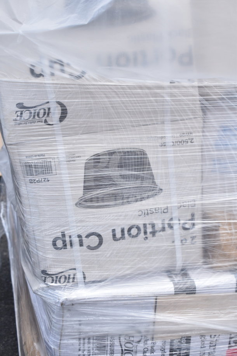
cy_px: 178
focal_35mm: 54
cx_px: 118
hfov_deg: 25.1
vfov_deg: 36.9
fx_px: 533
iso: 200
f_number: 5.6
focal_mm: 36
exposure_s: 1/250
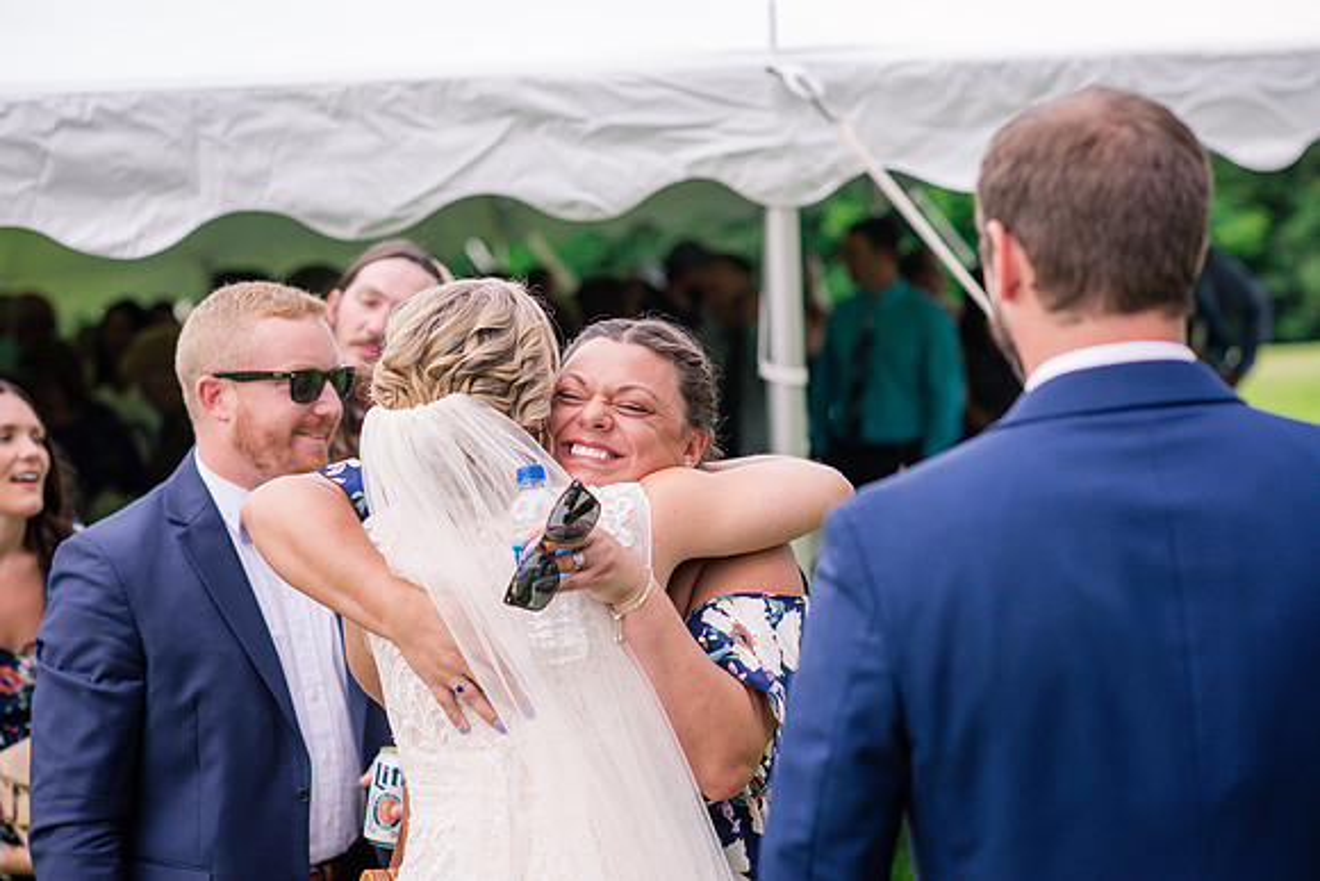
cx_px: 660
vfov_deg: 16.1
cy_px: 440
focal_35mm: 85
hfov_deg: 23.9
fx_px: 3117
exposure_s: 1/2000
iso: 500
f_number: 3.2
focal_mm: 85
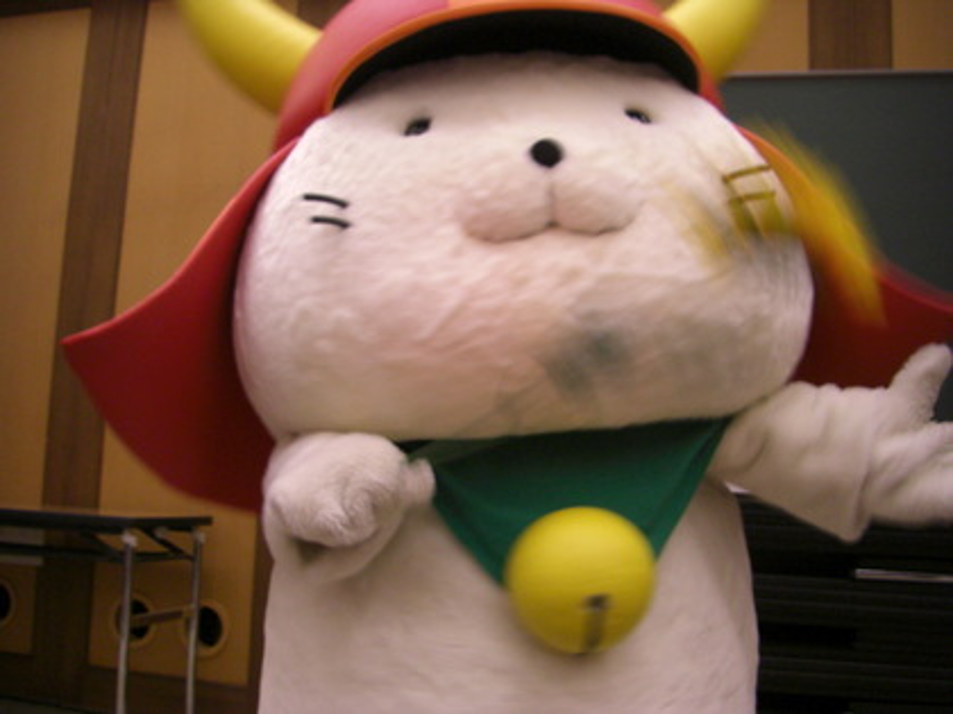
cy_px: 357
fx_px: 1046
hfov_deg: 49.0
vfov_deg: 37.7
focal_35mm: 38
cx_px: 476
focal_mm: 6.3
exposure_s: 1/10
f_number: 3.4
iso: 200
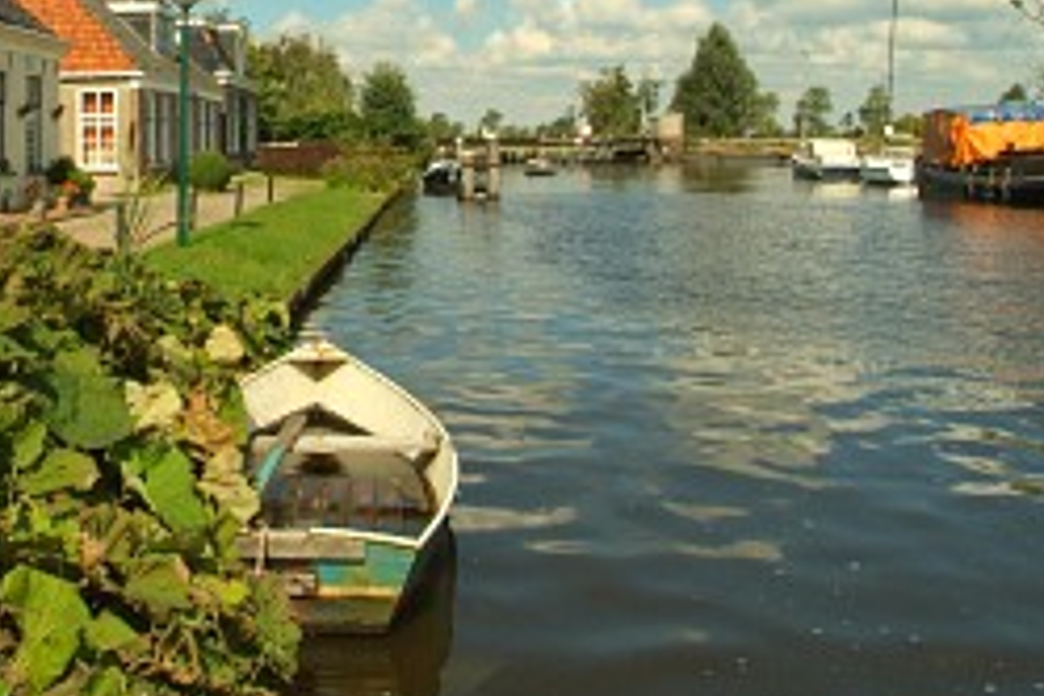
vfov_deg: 34.4
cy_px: 182
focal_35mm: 38
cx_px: 260
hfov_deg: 48.7
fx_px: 1102
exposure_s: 1/350
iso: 400
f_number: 13
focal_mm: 14
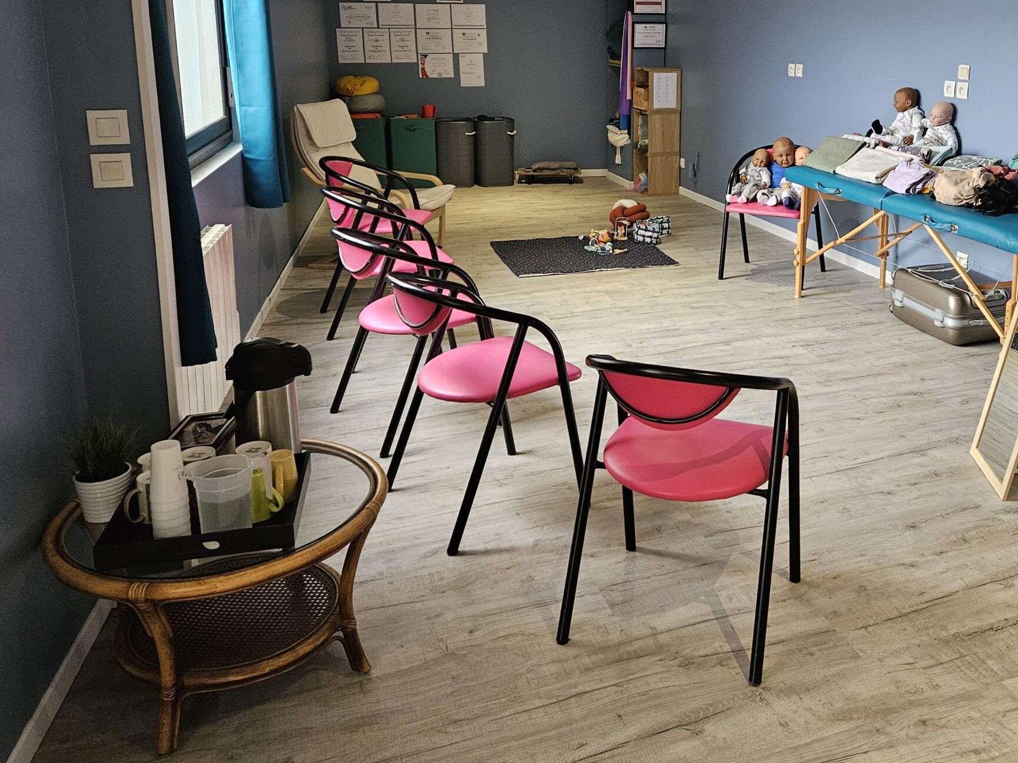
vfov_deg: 40.9
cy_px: 221
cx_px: 678
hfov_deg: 52.9
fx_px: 1000
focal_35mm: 34
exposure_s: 1/100
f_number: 1.8
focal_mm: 5.4
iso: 500
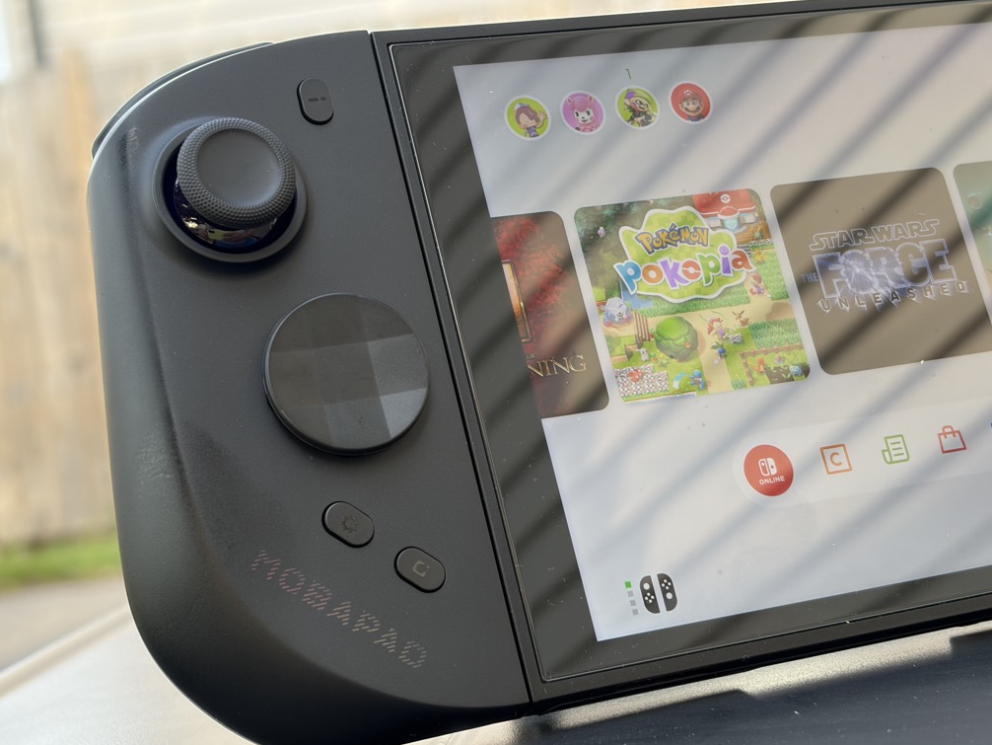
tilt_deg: -5.2
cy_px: 396
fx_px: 1777
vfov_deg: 23.7
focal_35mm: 62
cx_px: 495
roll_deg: +7.5
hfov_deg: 31.2
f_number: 1.6
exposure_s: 1/121
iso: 40
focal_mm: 5.96
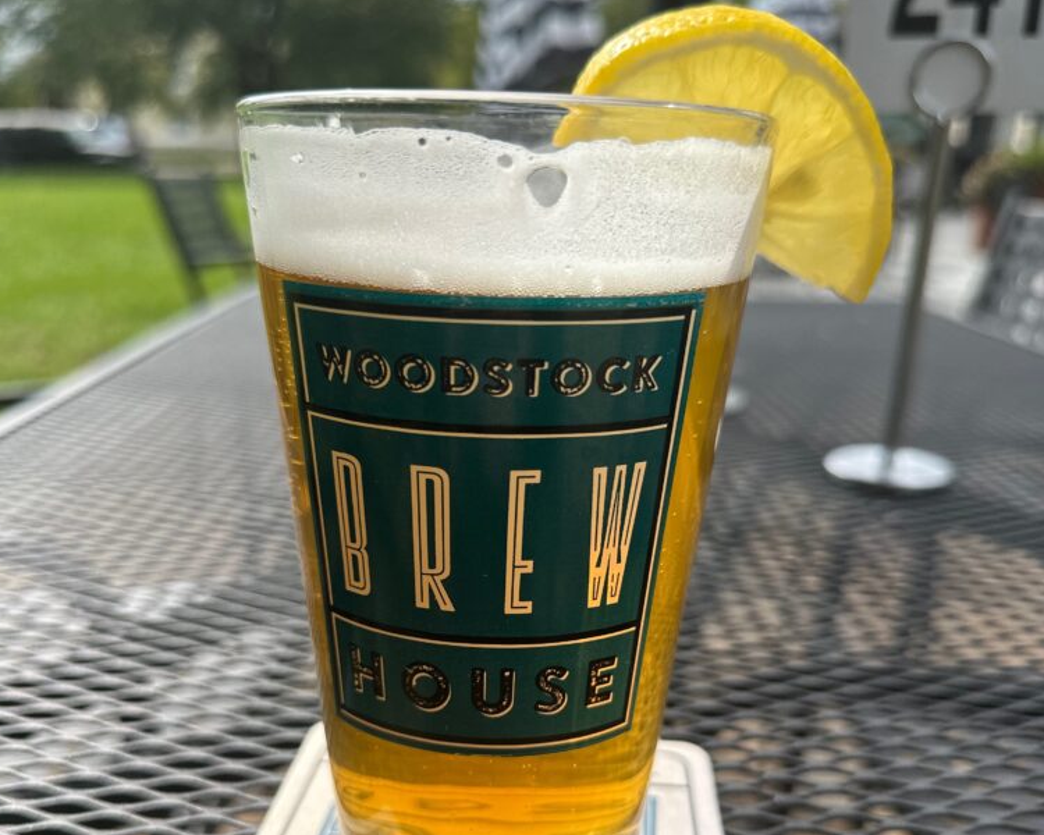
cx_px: 512
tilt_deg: -21.2
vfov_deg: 45.2
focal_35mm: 32
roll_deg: -1.4
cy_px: 552
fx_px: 989
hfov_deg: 55.7
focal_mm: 6.86
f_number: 1.78
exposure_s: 1/2299
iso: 80
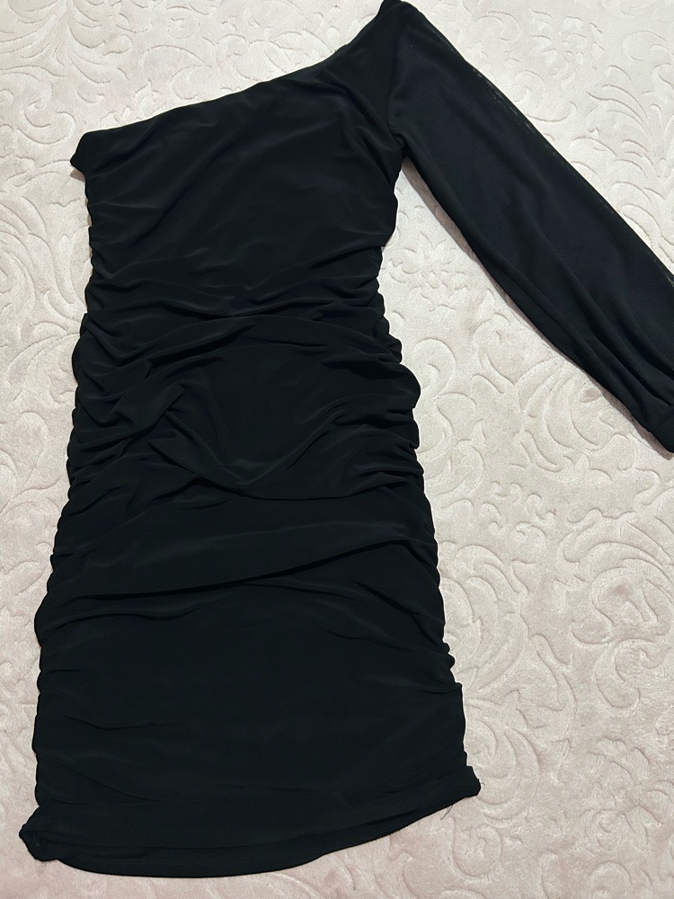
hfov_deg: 53.1
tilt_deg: -75.9
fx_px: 675
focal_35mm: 26
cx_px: 337
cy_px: 450
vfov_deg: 67.3
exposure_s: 1/33
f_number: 1.5
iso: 500
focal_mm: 5.7
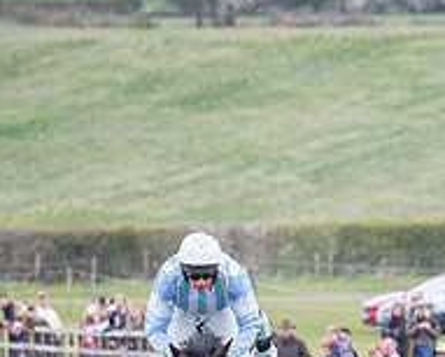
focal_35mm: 1027
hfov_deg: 1.9
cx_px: 391
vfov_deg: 1.5
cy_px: 515
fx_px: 13533
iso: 500
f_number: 4
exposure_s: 1/1600
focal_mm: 155
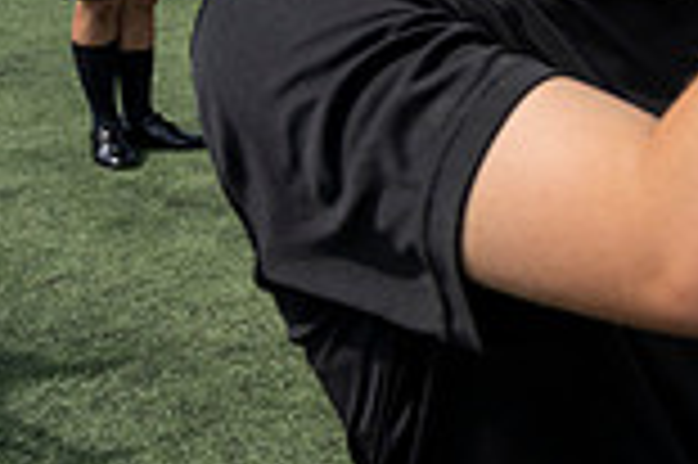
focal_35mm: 90
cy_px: -205
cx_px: 968
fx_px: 1743
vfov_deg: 14.3
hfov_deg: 20.2
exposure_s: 1/1600
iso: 200
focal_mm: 24
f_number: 5
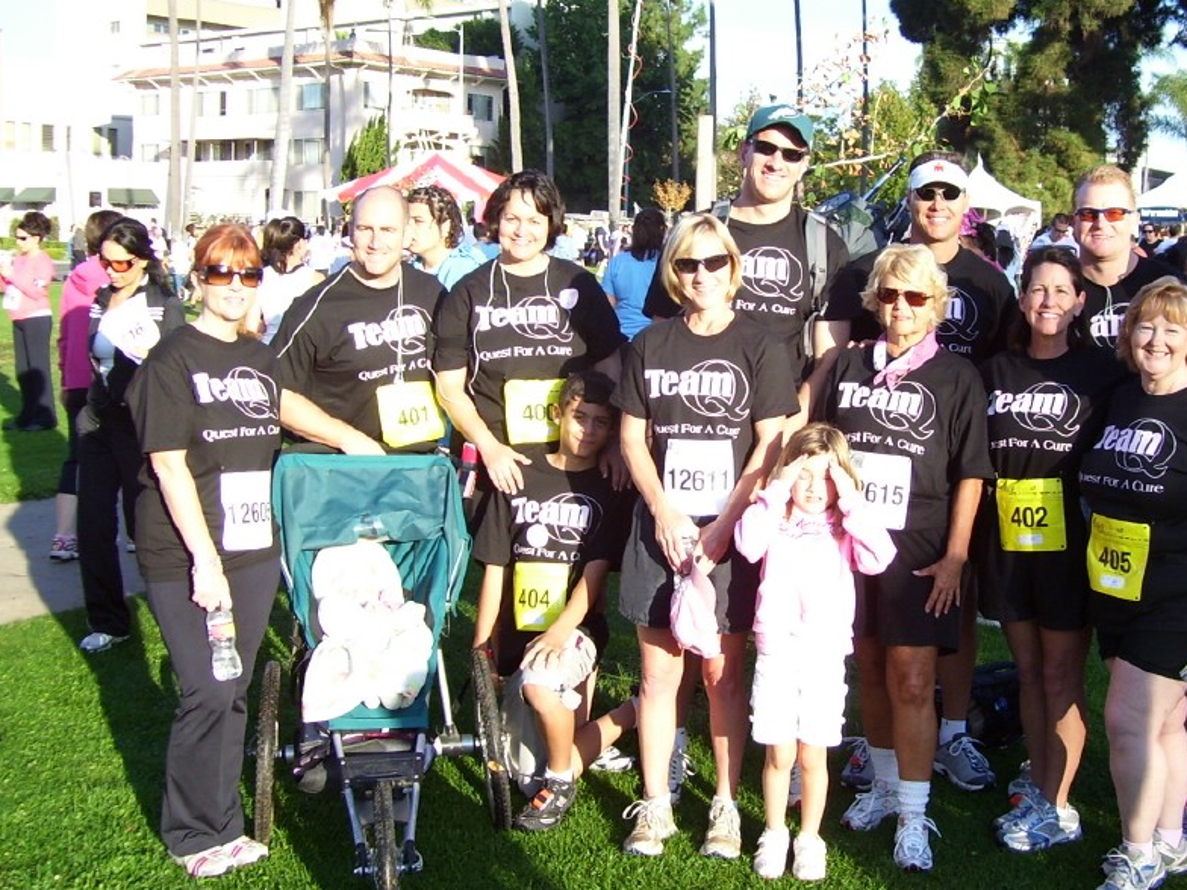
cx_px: 766
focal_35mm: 47
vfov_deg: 30.9
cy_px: 430
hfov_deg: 40.1
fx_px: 1612
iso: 80
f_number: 2.7
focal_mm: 6
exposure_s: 1/350
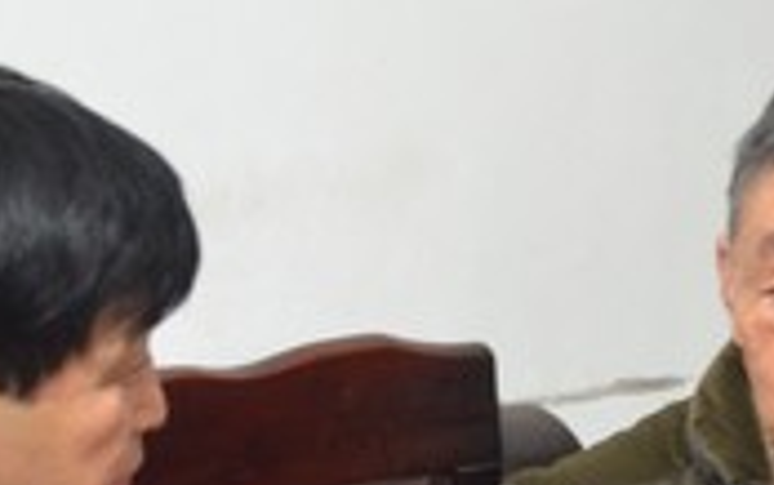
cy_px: 652
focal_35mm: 175
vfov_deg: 7.4
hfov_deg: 12.0
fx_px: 3694
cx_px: 503
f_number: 4
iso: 1600
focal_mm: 40
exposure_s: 1/8
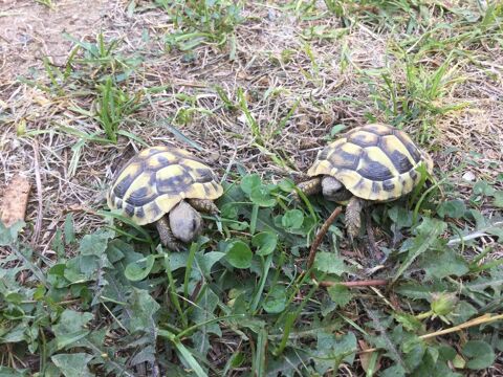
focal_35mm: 31
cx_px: 252
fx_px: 450
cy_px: 188
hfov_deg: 58.4
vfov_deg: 45.4
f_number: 2.4
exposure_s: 1/50
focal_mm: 3.3
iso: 32
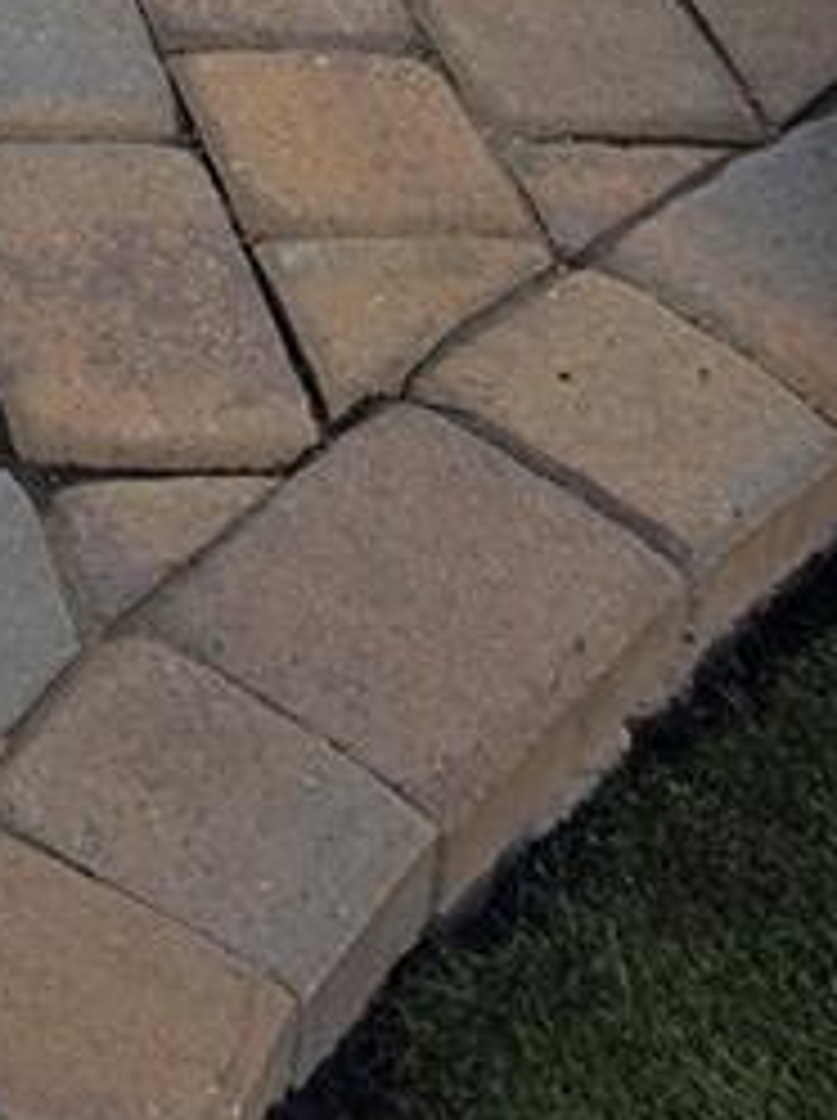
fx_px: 3588
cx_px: -1134
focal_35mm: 111
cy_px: -1246
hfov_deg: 11.2
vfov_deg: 14.3
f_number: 1.7
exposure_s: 1/1742
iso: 80
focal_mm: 6.3
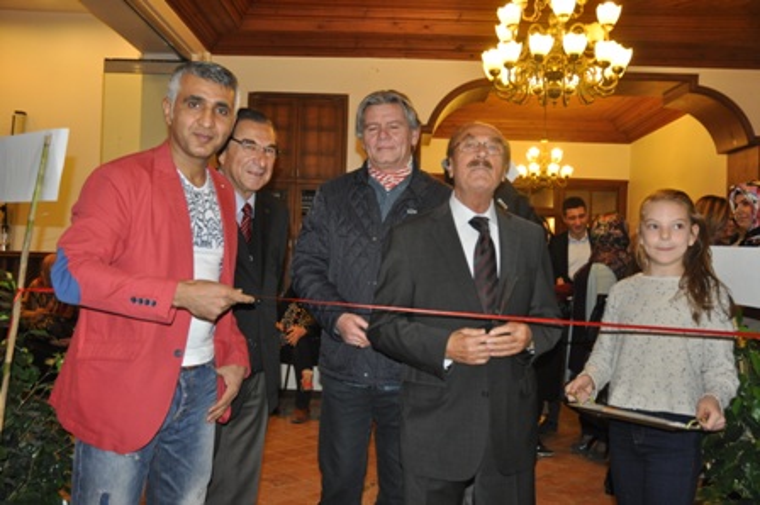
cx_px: 380
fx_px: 759
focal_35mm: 36
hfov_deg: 53.2
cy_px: 252
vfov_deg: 36.8
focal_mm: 24
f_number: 3.8
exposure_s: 1/60
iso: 800
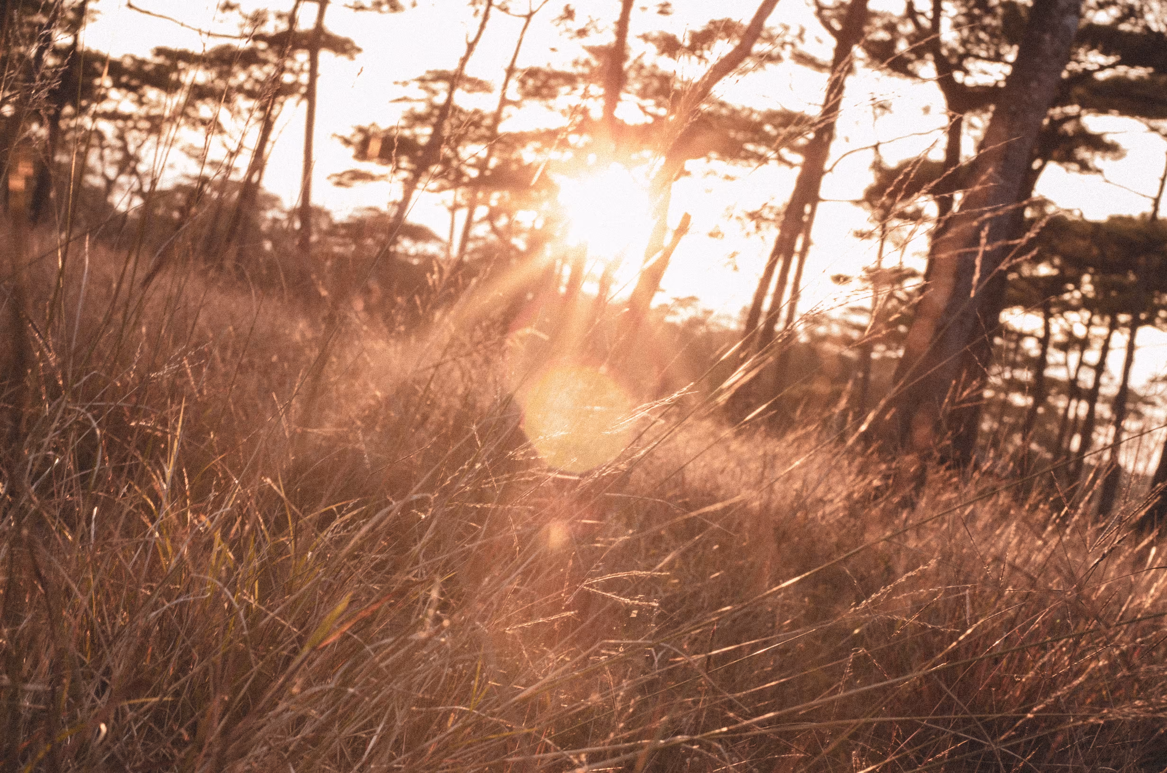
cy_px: 386
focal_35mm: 87
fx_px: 2814
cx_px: 584
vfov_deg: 15.6
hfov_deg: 23.4
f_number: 11
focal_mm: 58
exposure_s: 1/45
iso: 400
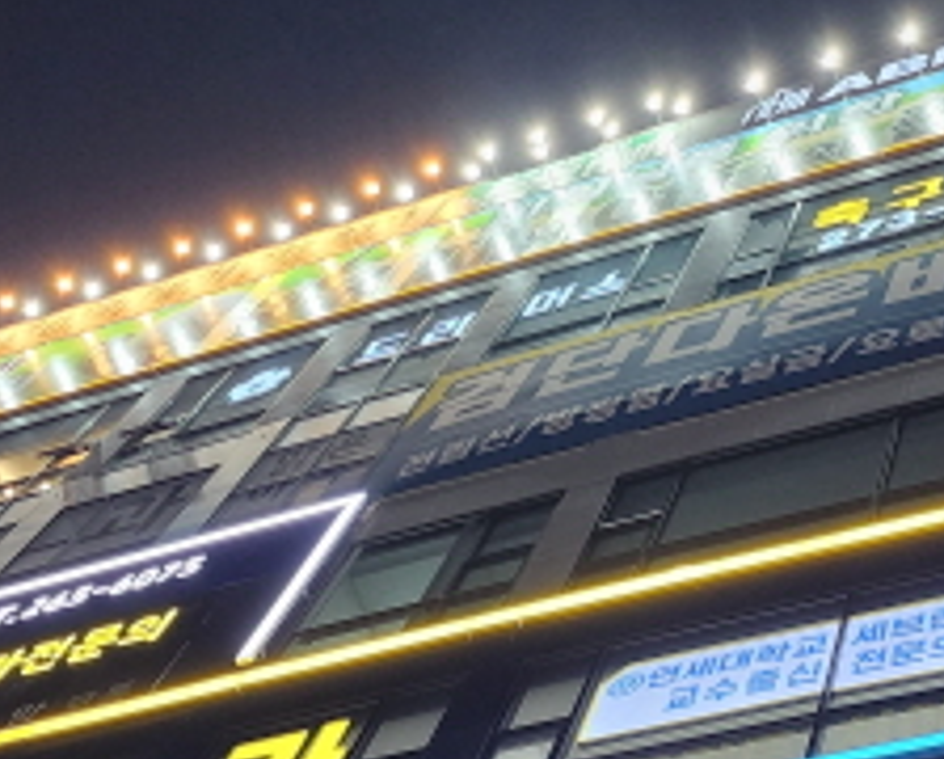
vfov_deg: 19.2
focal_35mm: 80
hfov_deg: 23.8
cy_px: 236
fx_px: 2239
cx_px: 582
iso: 400
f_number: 1.8
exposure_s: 1/120
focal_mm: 6.4
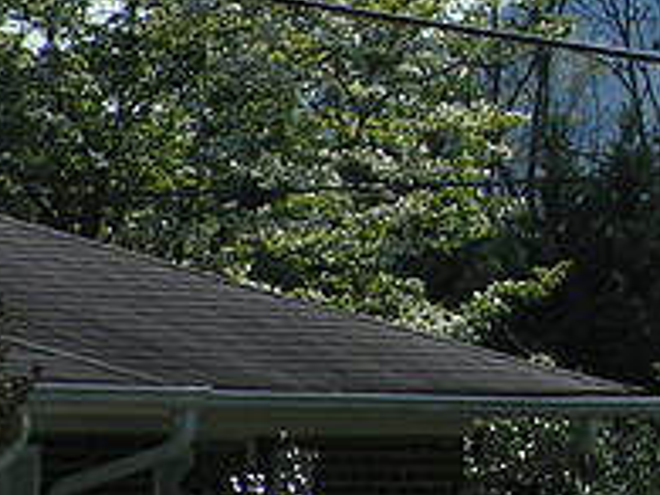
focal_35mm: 735
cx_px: 927
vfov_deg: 2.0
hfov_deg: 2.7
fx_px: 14005
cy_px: -56
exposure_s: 1/640
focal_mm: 37.8
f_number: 6.3
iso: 50
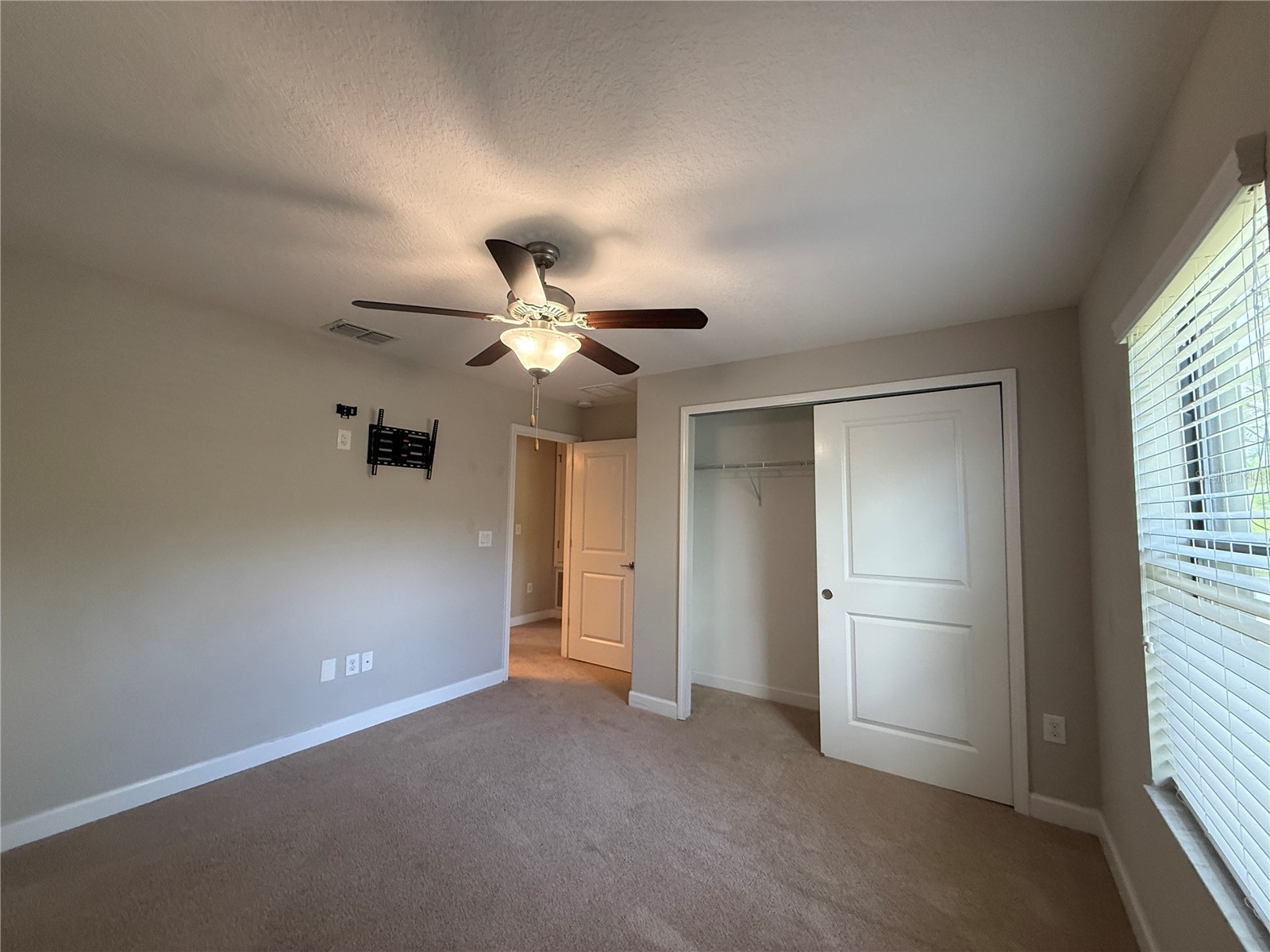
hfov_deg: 102.1
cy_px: 476
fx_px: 514
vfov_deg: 85.7
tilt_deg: +5.0
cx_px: 635
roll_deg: -1.5
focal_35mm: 14
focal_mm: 2.22
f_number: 2.2
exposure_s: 1/120
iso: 320
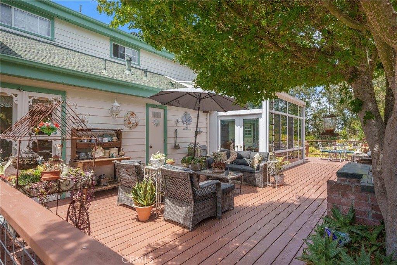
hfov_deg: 84.0
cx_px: 198
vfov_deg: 61.9
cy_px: 132
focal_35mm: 20
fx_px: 221
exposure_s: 1/2000
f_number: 7.1
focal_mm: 20
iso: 640
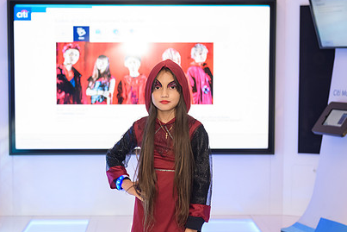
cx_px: 156
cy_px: 113
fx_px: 694
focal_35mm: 72
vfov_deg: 18.9
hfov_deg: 28.0
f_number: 3.2
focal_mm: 50
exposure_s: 1/125
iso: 800
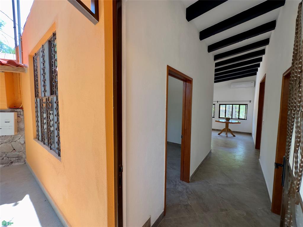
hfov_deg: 102.1
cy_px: 114
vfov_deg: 85.7
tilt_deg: -4.6
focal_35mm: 14
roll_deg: -0.5
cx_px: 152
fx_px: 123
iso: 50
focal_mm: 2.22
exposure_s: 1/99
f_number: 2.2
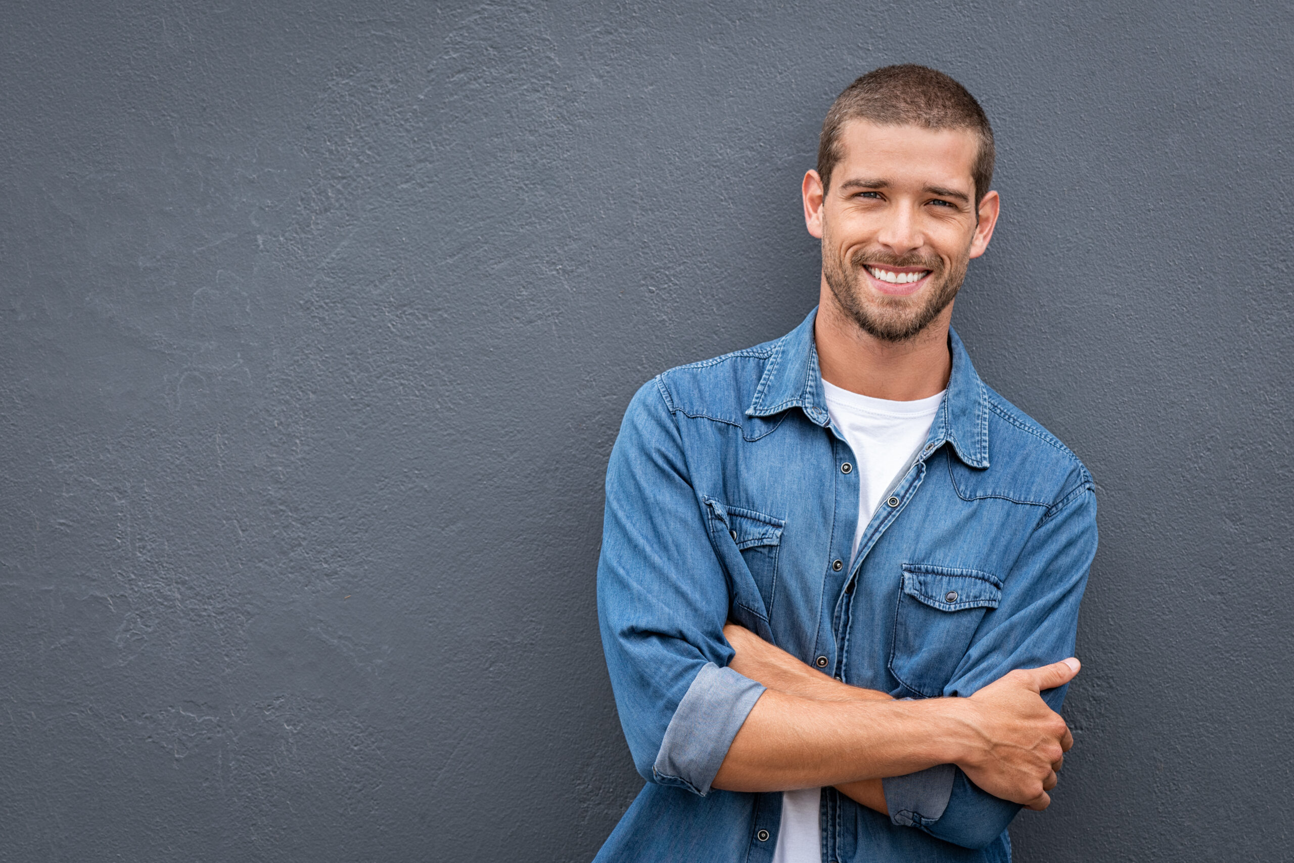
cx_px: 647
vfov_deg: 10.9
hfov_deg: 16.3
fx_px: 4528
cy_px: 432
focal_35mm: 126
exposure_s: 1/200
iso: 200
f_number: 6.3
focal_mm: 105
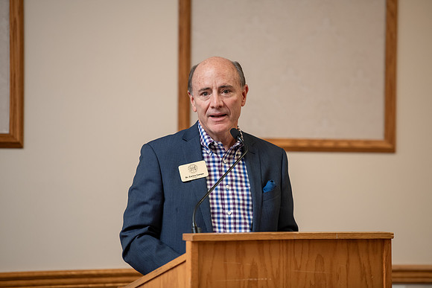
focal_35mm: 190
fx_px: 2280
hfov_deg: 10.8
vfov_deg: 7.2
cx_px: 216
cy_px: 144
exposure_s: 1/160
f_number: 3.2
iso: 1000
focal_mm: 190
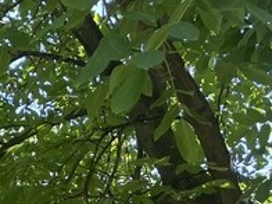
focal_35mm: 136
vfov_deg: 9.9
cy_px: 447
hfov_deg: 13.8
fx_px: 1069
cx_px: -112
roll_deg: +0.7
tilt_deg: +6.4
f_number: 1.6
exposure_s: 1/216
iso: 32
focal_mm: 4.2
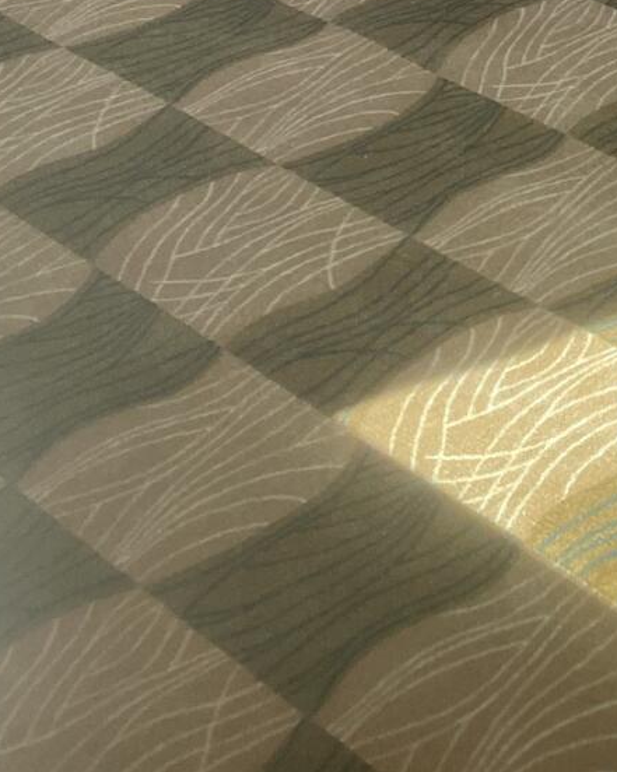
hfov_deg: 15.2
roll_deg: +2.6
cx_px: 989
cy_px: -345
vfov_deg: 18.7
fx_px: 2102
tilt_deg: -20.6
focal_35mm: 92
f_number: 1.6
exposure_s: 1/121
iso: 80
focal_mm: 4.2
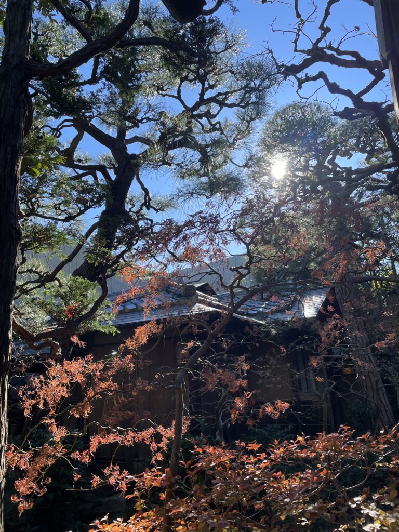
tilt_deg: +17.1
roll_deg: +4.1
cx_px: 200
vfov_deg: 67.3
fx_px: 400
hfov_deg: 53.1
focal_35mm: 26
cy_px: 266
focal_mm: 4.2
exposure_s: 1/1092
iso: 32
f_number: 1.6
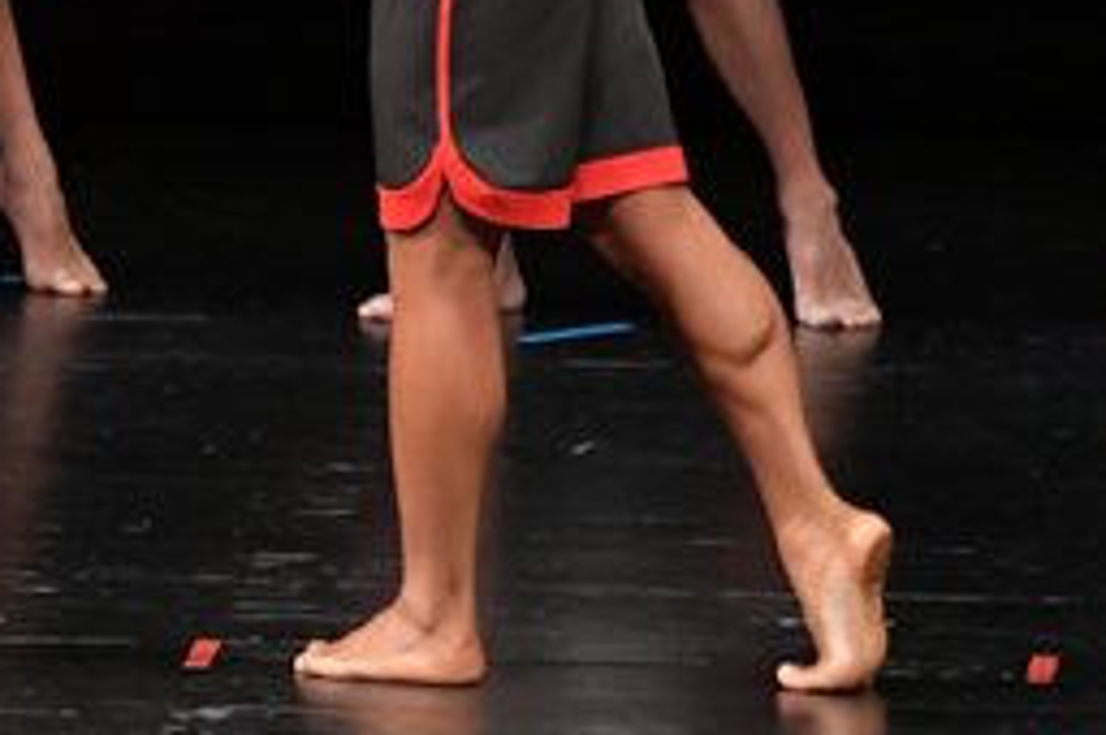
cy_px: -86
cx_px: -408
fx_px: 20926
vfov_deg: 2.0
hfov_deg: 3.0
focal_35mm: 682
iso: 3200
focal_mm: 150
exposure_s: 1/400
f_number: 5.6
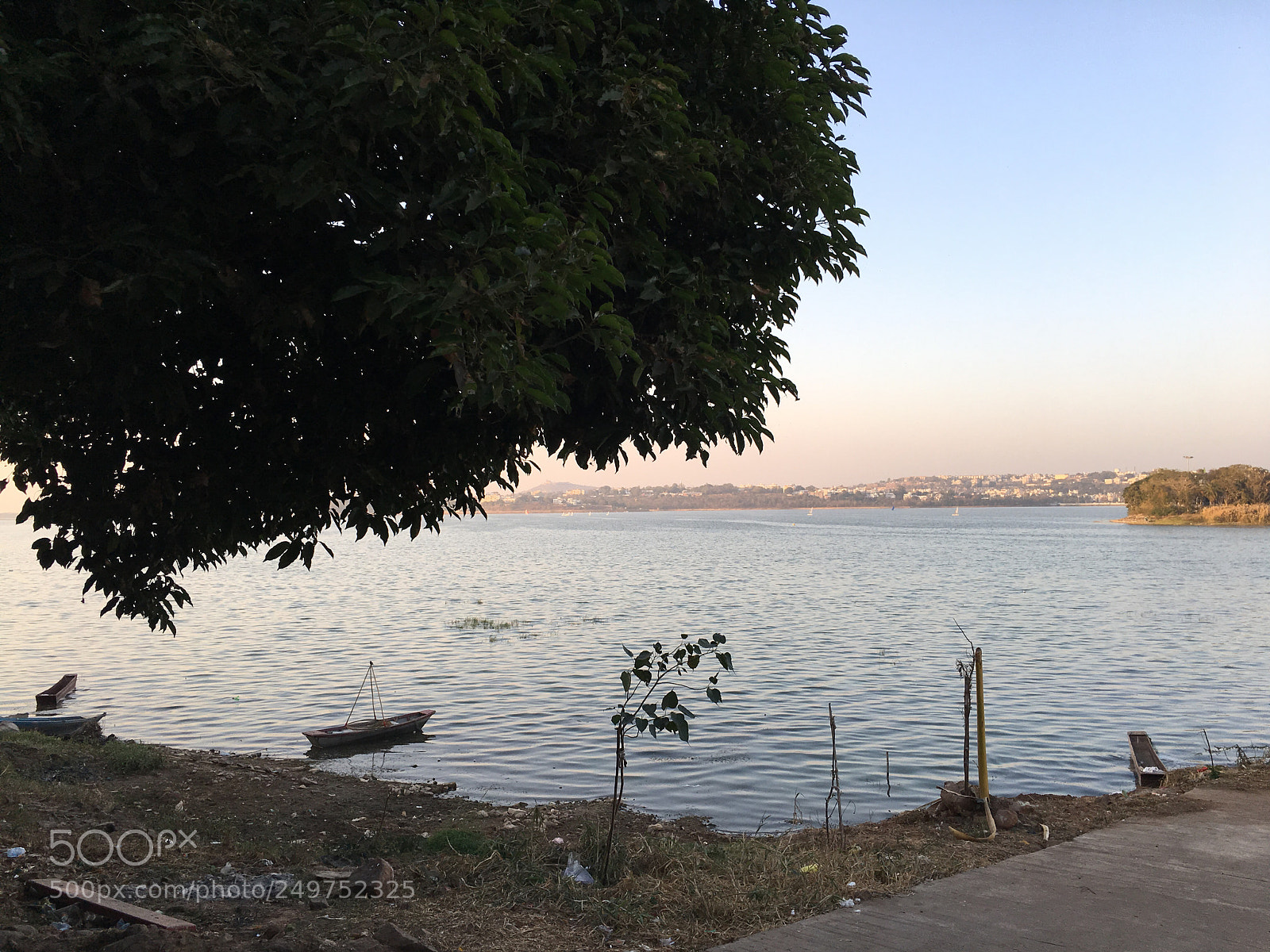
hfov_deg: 61.7
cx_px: 635
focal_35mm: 29
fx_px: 1064
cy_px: 476
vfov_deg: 48.2
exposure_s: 1/334
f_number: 2.2
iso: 25
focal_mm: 4.15
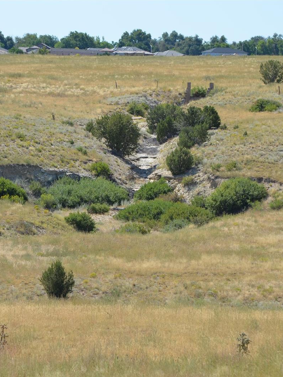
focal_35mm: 262
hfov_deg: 5.7
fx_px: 2857
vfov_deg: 7.6
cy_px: 188
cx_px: 119
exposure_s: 1/800
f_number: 7.1
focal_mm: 120
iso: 200
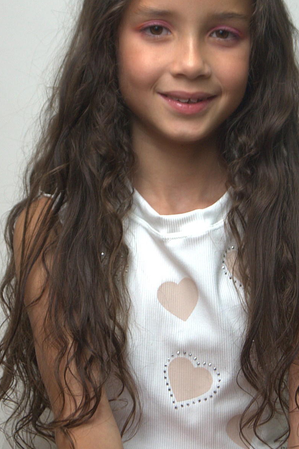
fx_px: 1421
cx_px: 163
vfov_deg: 17.9
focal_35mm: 114
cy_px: 216
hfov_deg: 12.0
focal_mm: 50
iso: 250
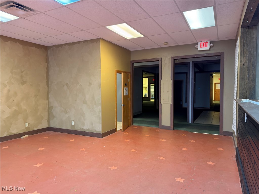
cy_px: 97
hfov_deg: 71.6
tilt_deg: -2.5
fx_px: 180
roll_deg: +0.0
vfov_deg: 56.8
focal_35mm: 24
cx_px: 130
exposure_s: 1/60
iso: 200
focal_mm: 6.76
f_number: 1.78
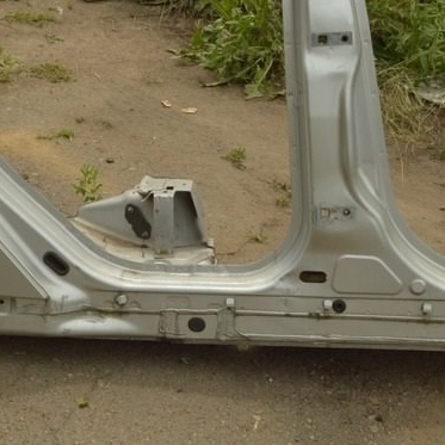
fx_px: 1120
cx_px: 84
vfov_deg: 22.2
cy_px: 92
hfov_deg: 22.2
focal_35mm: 77
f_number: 14
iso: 400
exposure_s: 1/500
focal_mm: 22
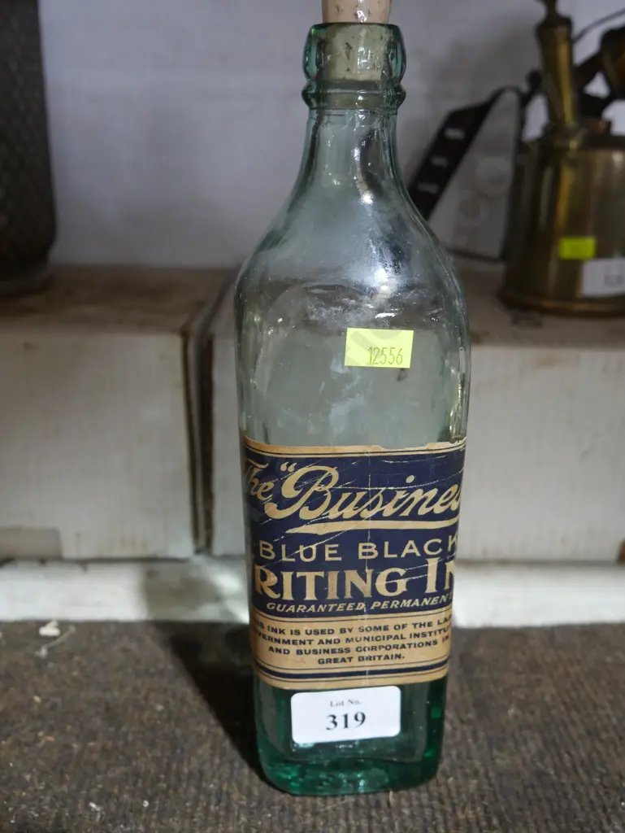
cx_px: 312
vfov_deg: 56.8
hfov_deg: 44.2
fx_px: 770
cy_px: 416
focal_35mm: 32
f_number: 3.6
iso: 800
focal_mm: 16
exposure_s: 1/60
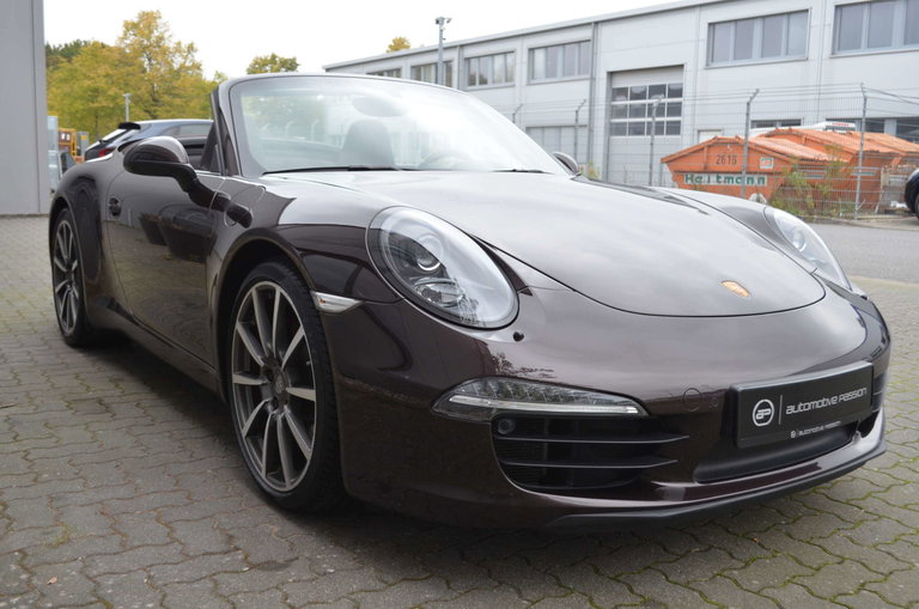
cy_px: 304
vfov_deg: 36.7
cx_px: 460
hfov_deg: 53.2
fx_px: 917
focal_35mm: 36
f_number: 4
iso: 800
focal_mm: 24
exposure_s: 1/60
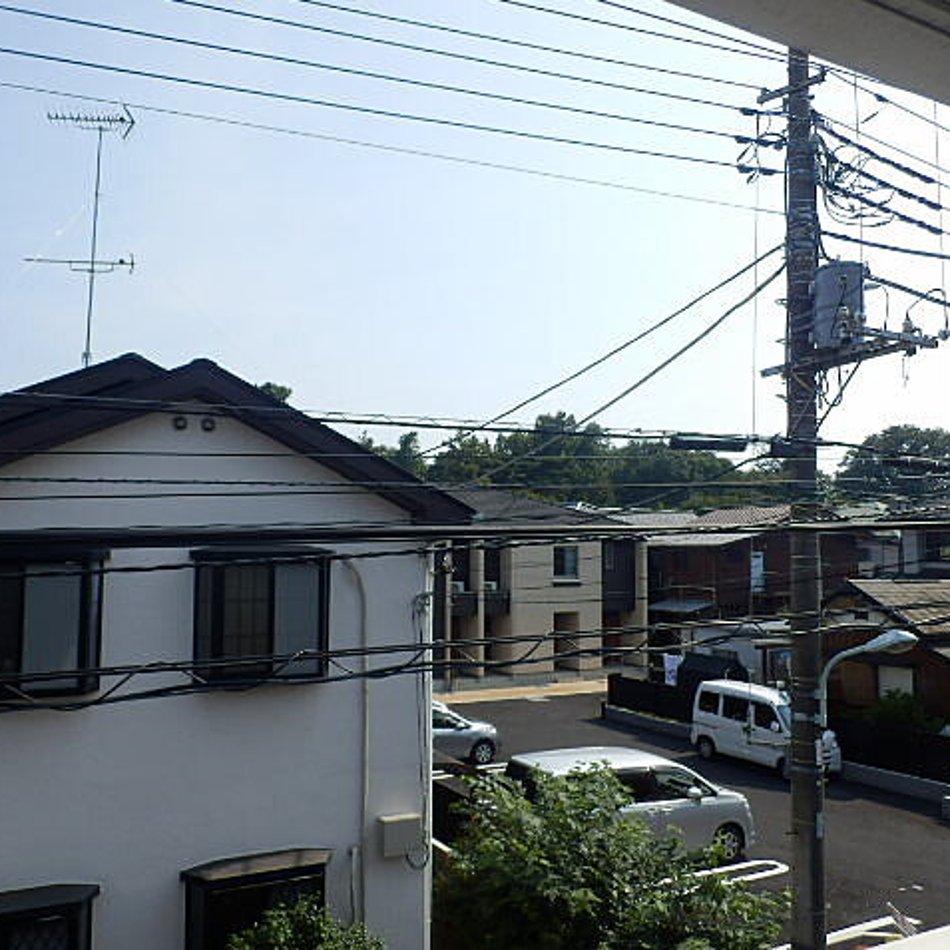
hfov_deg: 51.0
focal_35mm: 32
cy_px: 476
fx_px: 994
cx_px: 432
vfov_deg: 51.1
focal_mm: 4.8
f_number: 8.4
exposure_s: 1/160
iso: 80
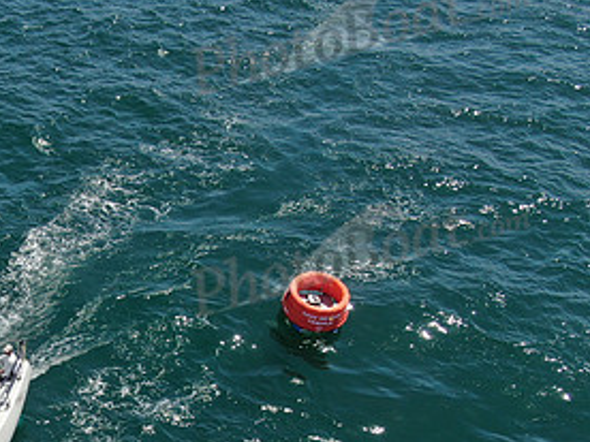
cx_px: 68
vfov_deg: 23.3
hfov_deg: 30.4
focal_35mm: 61
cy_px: 413
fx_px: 1040
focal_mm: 5
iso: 100
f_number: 3
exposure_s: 1/1250
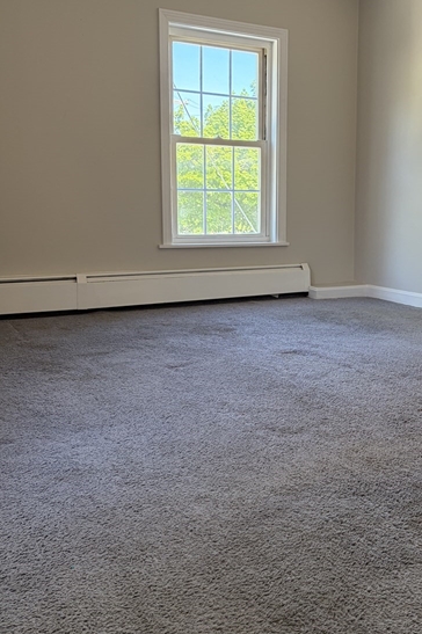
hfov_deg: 34.6
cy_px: 304
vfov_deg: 50.7
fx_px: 669
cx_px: 292
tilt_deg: -7.9
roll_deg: -0.9
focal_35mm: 38
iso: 125
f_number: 1.6
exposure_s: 1/149
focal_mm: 5.96
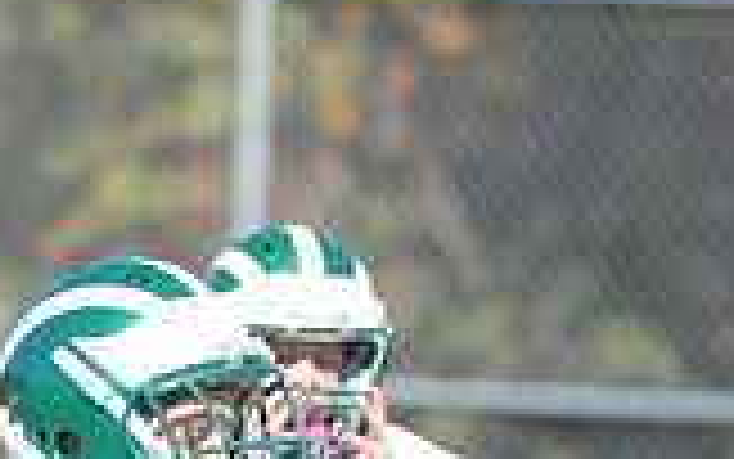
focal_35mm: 1306
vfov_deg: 1.0
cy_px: 878
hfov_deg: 1.6
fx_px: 26134
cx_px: 272
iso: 1600
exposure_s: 1/8000
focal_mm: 240
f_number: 4
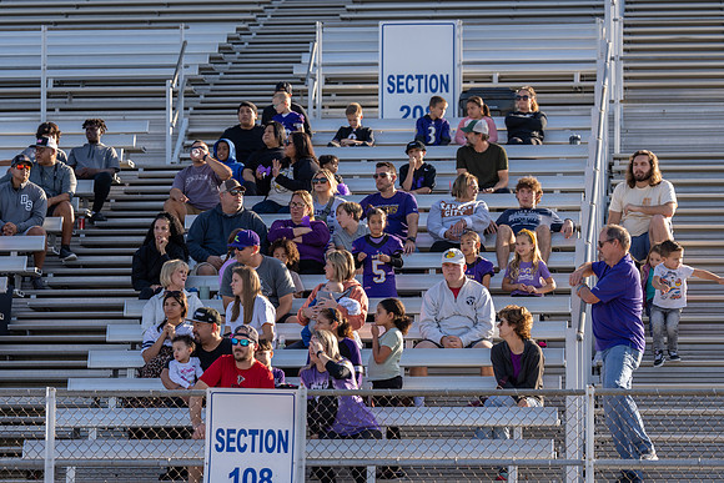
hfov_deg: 14.2
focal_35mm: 144
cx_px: 362
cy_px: 242
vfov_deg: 9.5
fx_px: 2898
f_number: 3.2
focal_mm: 137
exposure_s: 1/1000
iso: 125
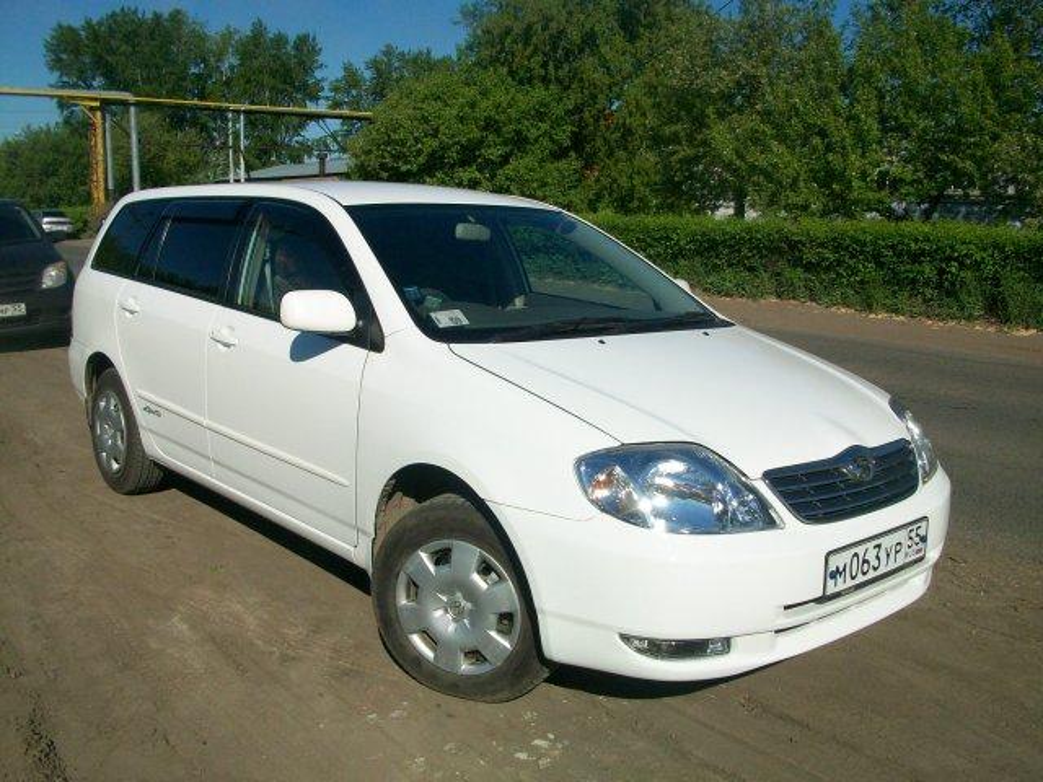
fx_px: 1024
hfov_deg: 54.0
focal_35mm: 34
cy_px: 391
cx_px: 522
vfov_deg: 41.8
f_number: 5.5
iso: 80
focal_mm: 5.7
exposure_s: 1/829
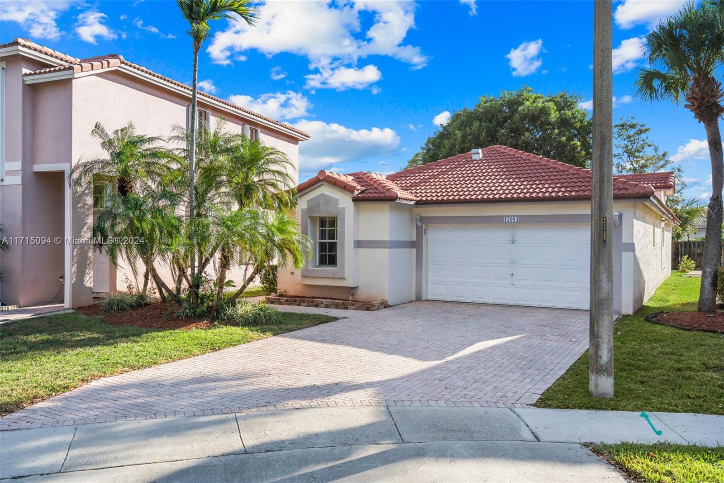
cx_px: 362
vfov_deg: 44.9
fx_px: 583
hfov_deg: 63.7
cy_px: 242
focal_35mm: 29
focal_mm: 29
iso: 400
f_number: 11
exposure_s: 1/100
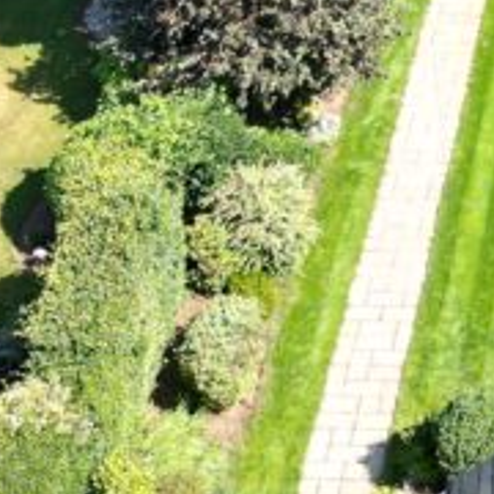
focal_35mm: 121
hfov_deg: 13.7
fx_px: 1954
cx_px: 703
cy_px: -206
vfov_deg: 13.7
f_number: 1.7
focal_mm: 6.72
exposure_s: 1/1000
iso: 100
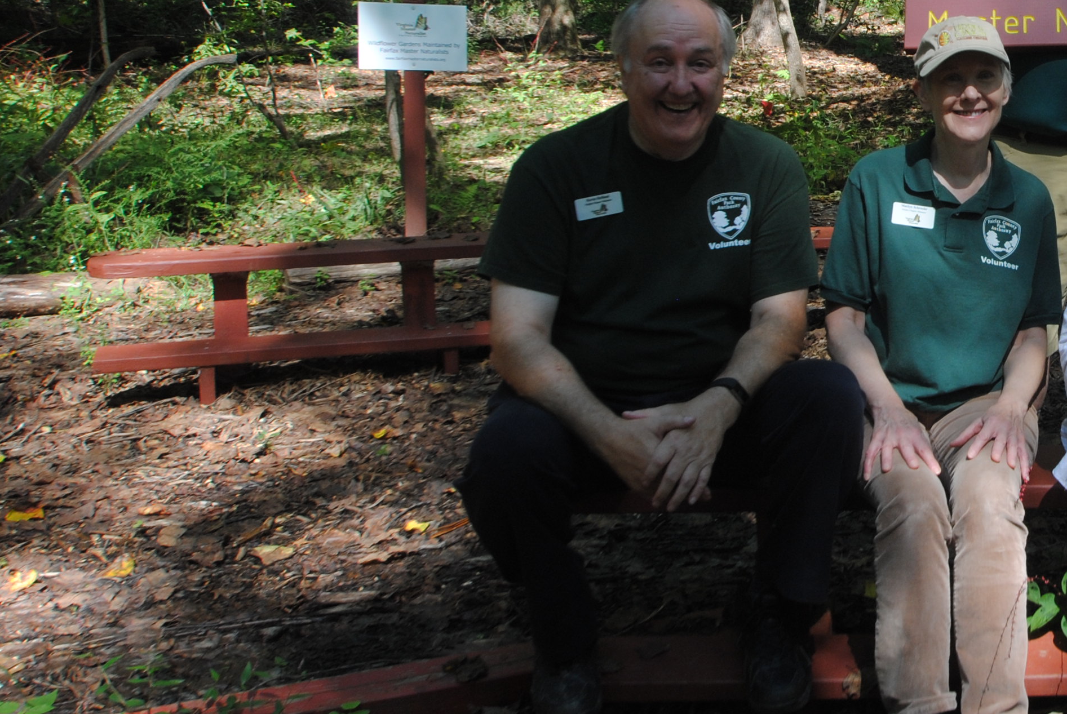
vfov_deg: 28.9
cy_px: 183
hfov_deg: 37.8
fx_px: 1366
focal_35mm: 46
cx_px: 1077
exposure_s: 1/125
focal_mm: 15
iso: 180
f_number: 5.6
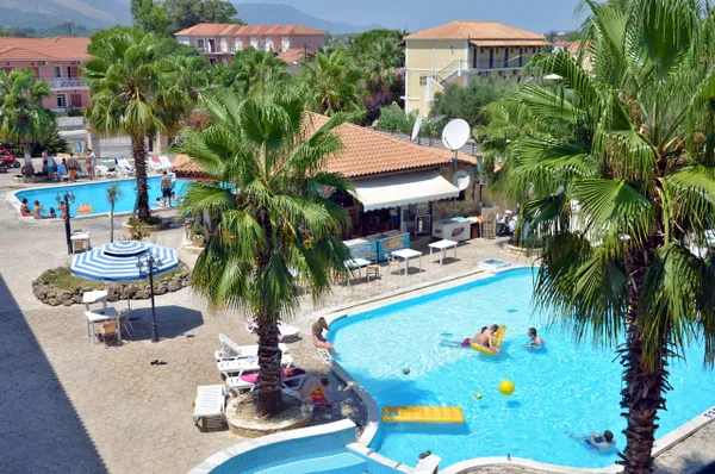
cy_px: 237
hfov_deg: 49.6
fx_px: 773
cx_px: 358
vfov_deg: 34.1
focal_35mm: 39
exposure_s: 1/320
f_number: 9
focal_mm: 26
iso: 100
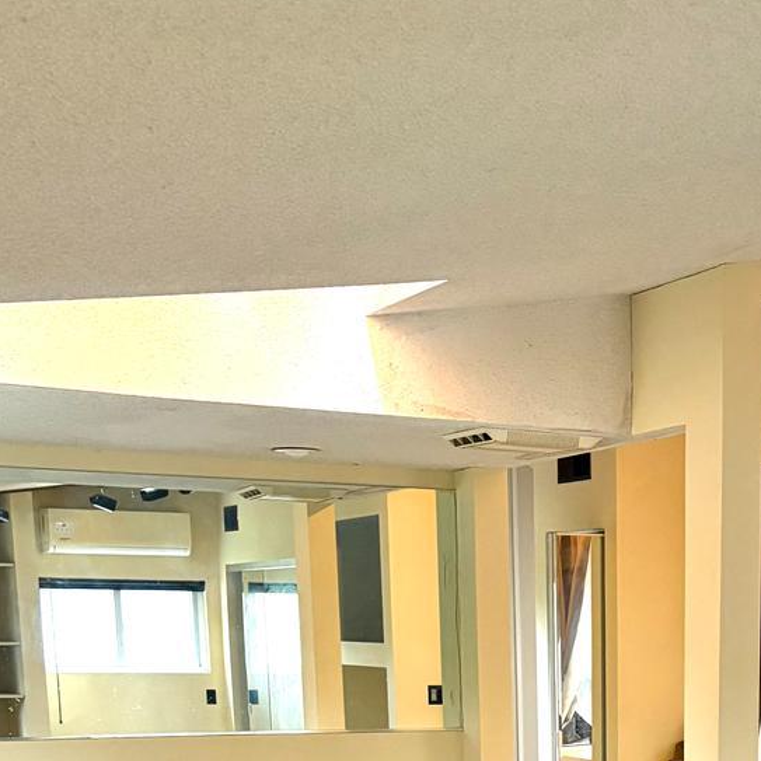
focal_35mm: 65
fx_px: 1617
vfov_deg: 23.7
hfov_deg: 25.8
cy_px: 954
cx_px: 647
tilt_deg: -10.9
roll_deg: -0.7
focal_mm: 5.96
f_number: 1.6
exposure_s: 1/60
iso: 250
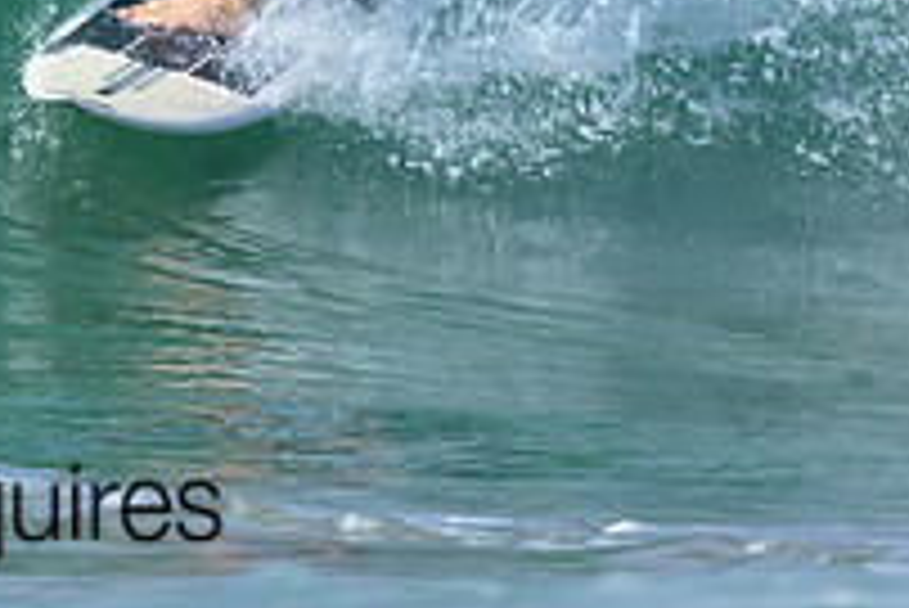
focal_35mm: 3158
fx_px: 79794
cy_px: -402
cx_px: 29
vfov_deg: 0.4
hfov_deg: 0.7
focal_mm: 800
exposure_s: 1/2000
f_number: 6.3
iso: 250
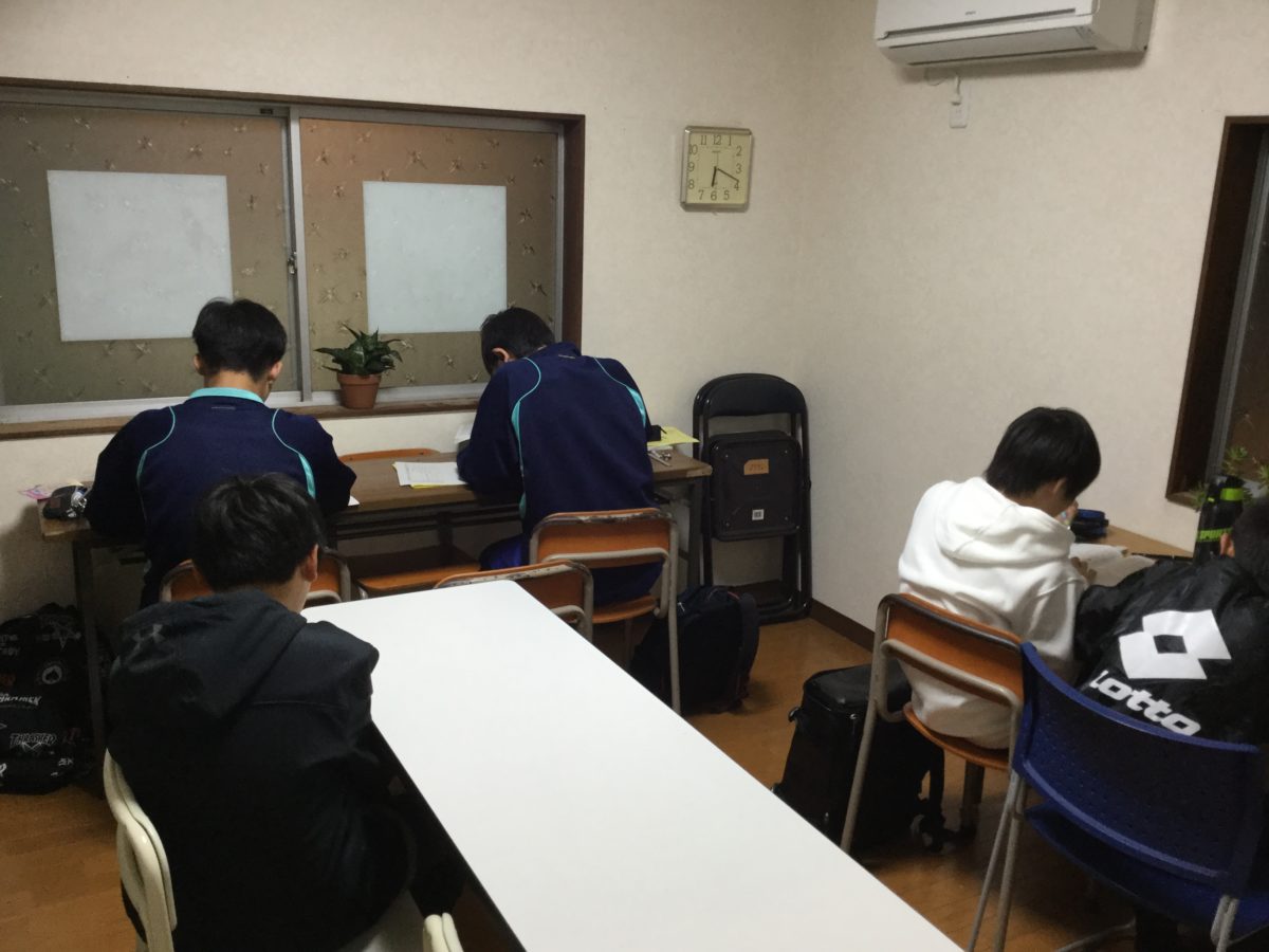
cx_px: 634
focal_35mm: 31
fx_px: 1136
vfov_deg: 45.4
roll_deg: -1.4
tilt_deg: -13.7
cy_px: 476
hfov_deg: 58.4
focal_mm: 3.3
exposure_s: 1/30
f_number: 2.4
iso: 64
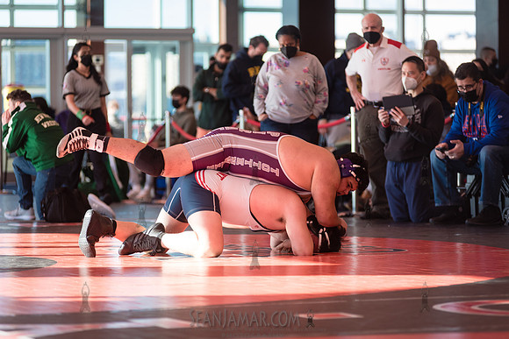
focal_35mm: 185
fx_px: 2616
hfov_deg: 11.1
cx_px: 254
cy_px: 170
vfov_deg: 7.4
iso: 400
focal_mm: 185
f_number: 4
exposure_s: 1/400
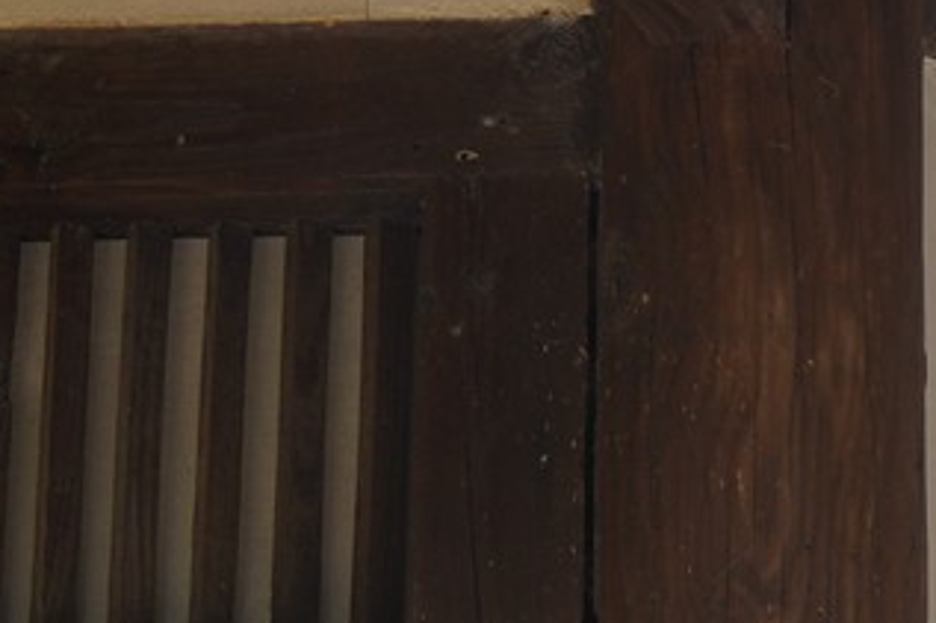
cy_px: 1904
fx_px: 5743
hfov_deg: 8.0
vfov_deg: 5.8
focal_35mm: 221
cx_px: 2776
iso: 200
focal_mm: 35
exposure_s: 1/100
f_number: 7.1
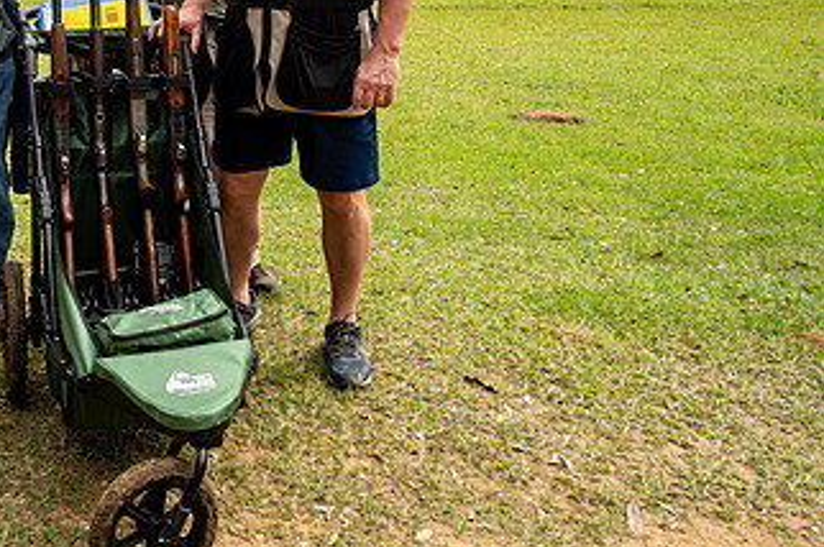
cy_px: 59
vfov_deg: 28.7
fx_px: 1029
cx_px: 84
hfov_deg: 40.4
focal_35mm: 45
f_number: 6.3
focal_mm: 25
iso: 125
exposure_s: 1/250
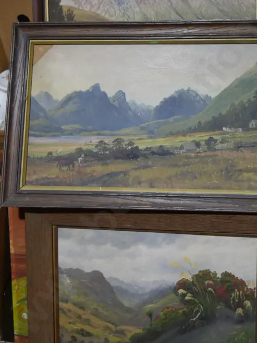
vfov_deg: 35.9
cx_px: 182
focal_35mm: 53
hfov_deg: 27.3
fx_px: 524
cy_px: 119
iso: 200
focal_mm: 17
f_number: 4
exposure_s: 1/100
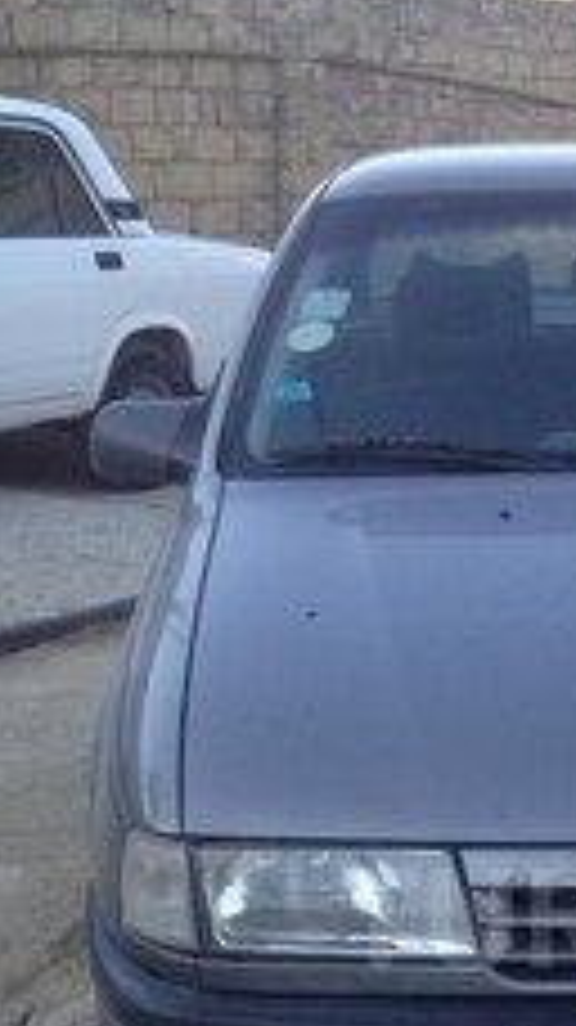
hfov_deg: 14.1
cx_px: 688
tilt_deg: -20.1
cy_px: 918
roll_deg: -1.6
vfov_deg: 24.9
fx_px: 2257
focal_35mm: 83
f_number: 2.4
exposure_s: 1/223
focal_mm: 4.28
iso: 50
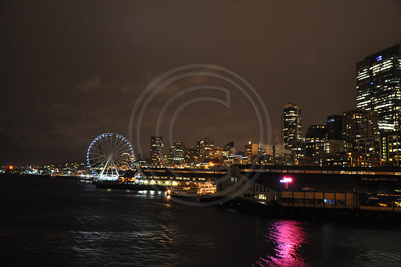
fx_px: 350
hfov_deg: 59.6
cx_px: 200
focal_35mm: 32
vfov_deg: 41.6
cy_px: 134
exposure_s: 1/5
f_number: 3.8
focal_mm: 21
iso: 1600
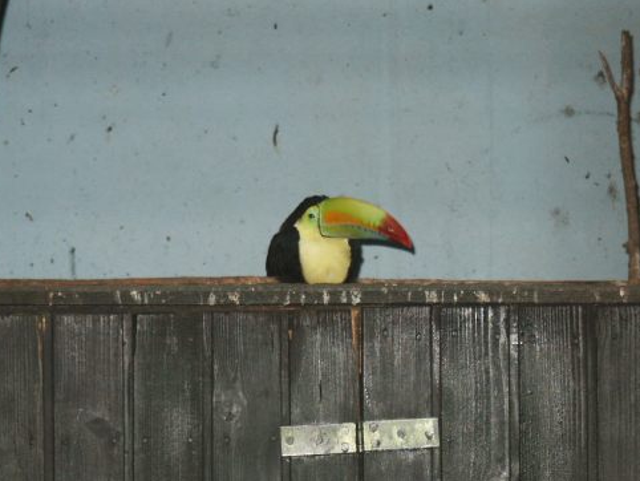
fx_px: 3200
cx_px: 347
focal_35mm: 173
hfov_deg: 11.4
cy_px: 275
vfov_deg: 8.6
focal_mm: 28.23
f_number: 3.6
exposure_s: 1/125
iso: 200
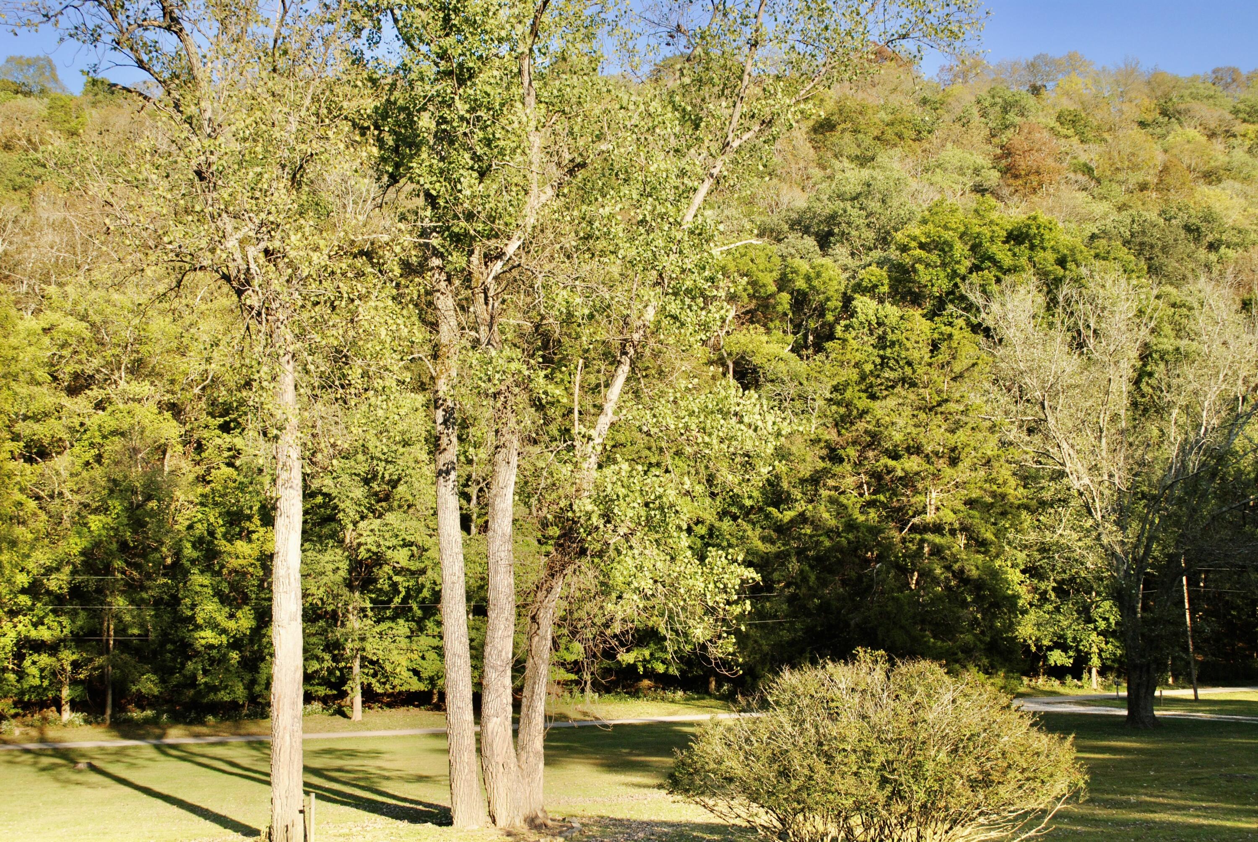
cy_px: 421
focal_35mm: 42
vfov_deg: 32.0
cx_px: 629
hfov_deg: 46.3
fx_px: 1469
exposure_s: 1/320
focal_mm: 28
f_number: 9
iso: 400
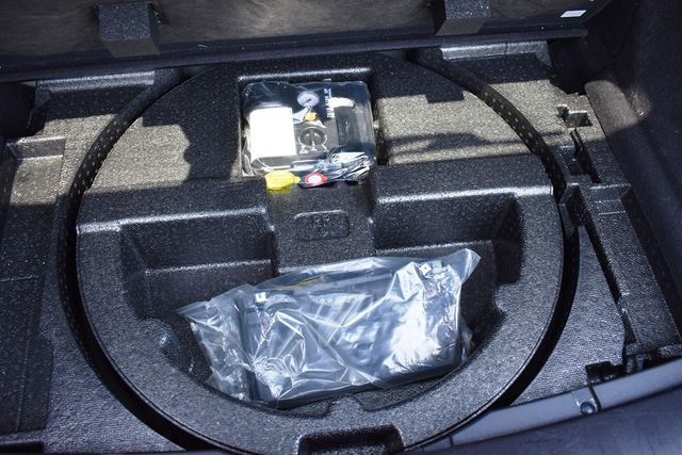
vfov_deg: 41.7
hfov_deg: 59.5
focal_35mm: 32
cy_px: 228
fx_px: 597
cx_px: 341
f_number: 4.5
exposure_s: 1/250
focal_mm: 21
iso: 400
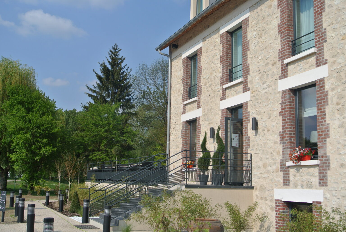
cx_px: 173
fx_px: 423
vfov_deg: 30.6
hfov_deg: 44.5
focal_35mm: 44
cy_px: 116
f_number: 5.6
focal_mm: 16.3
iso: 100
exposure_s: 1/640
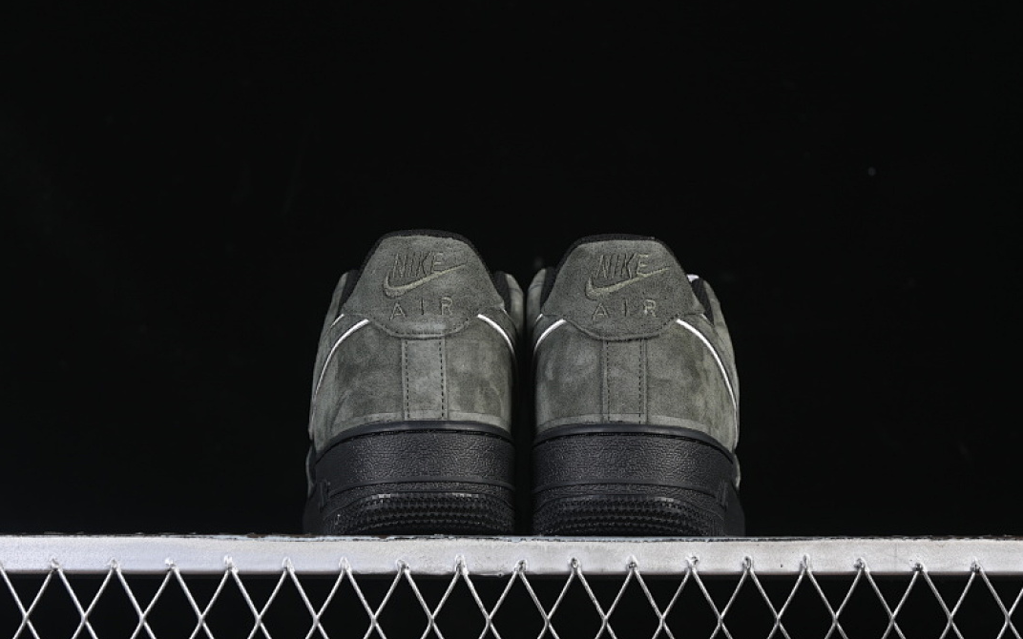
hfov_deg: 26.8
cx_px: 512
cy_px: 323
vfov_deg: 16.9
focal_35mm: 77
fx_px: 2147
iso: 160
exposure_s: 1/60
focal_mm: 50
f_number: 6.3
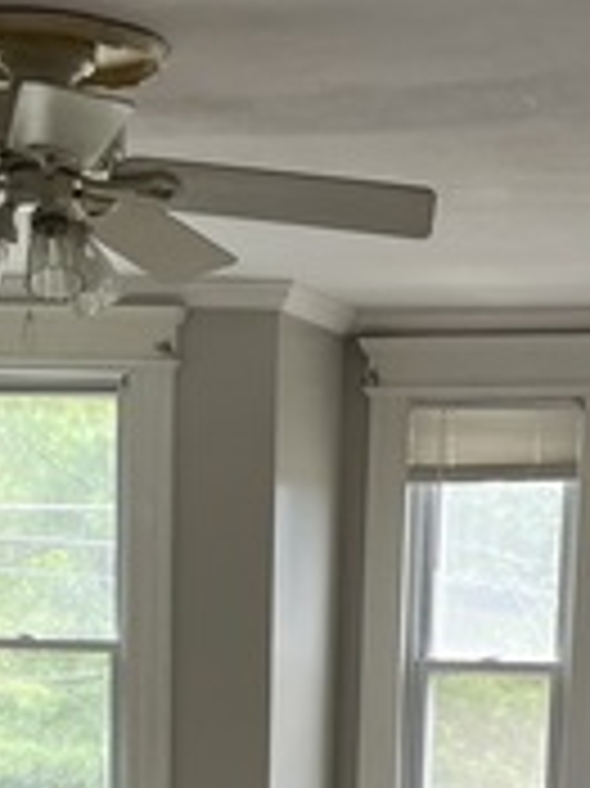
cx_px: 401
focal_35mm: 99
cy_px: 1105
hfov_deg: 14.9
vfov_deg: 18.1
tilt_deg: -11.6
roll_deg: -2.0
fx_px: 2253
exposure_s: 1/121
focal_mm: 5.1
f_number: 1.6
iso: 100
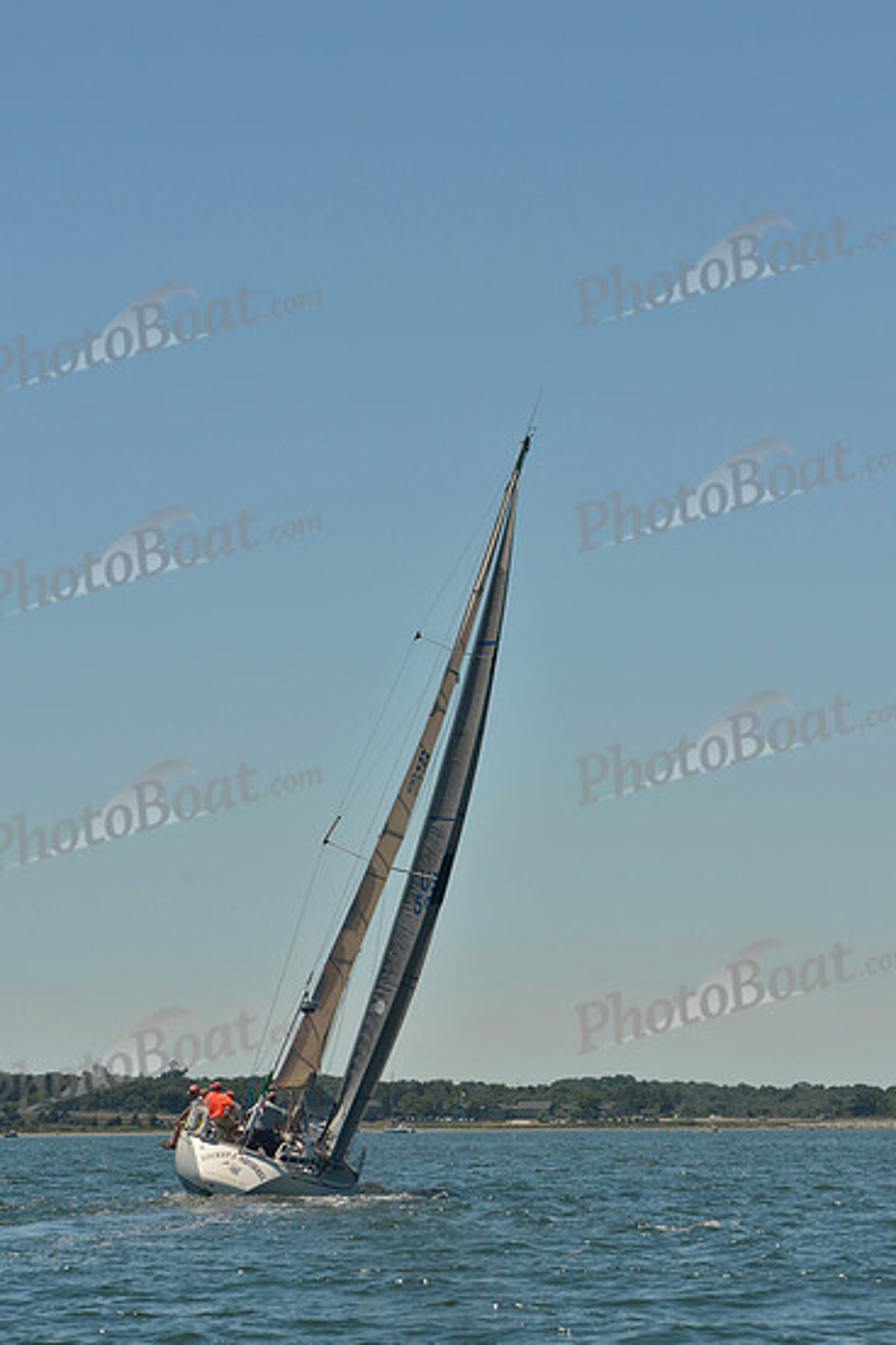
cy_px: 651
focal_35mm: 103
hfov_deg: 13.3
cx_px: 449
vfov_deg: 19.8
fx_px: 3845
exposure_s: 1/800
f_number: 10
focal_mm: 98
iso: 280
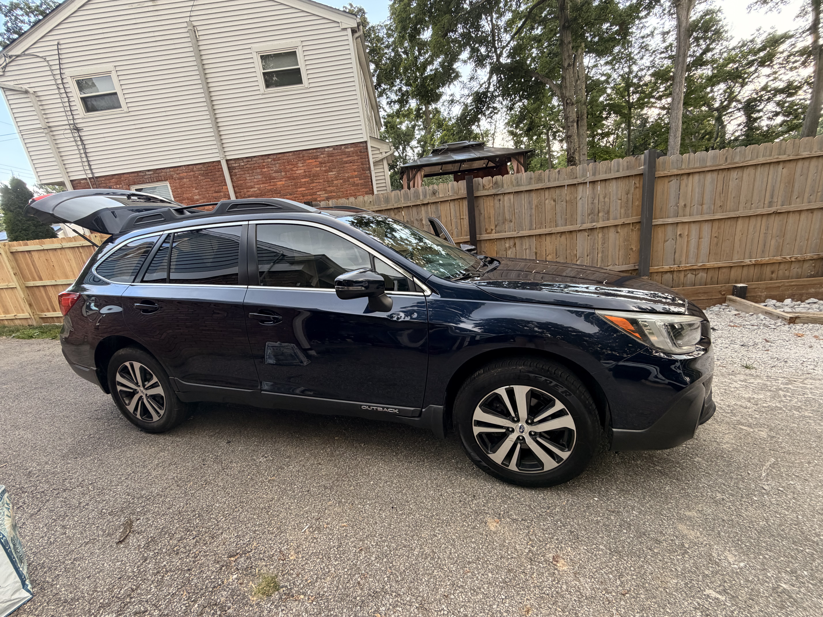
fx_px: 333
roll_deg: +6.8
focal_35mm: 14
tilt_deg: -15.9
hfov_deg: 102.1
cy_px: 308
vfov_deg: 85.7
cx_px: 412
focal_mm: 2.22
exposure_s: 1/121
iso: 160
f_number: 2.2
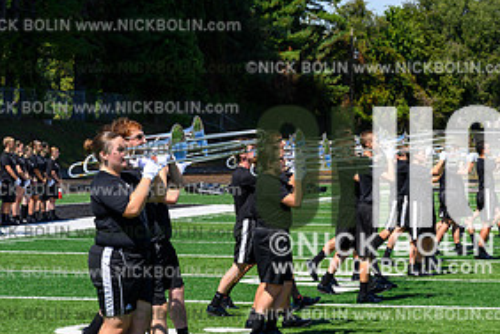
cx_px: 381
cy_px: 191
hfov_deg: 14.2
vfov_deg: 9.5
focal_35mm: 144
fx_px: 2000
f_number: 8
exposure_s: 1/640
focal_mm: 70
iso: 160
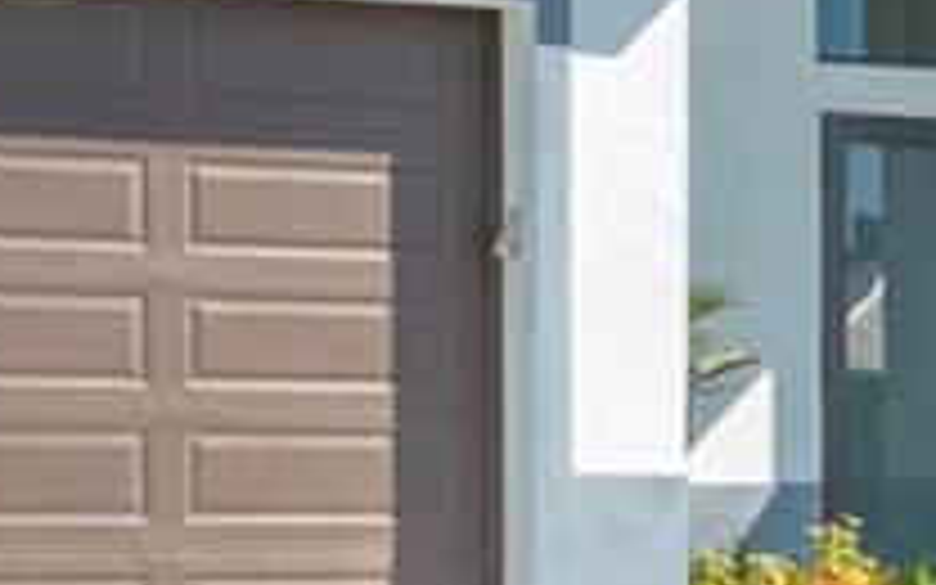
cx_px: 868
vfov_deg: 6.8
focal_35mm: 188
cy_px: 968
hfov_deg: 11.1
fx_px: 4796
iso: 50
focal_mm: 24
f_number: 13
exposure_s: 1/40
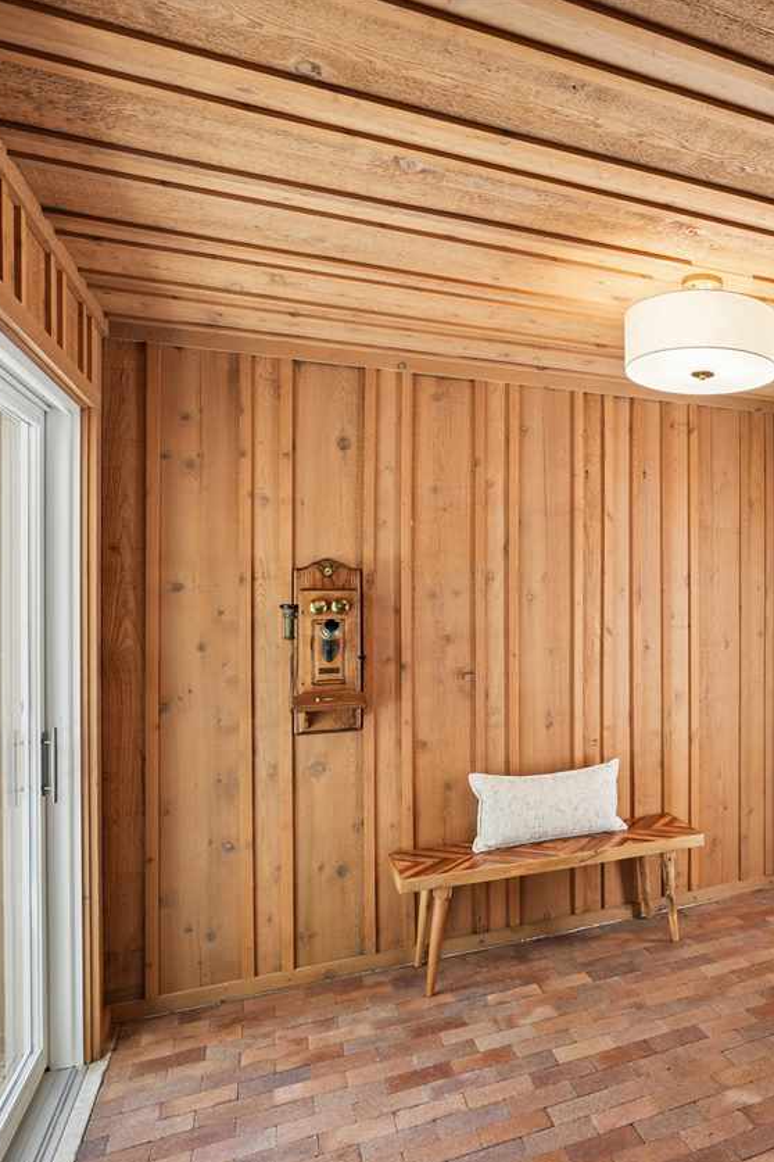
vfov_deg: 69.4
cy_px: 587
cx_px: 732
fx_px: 838
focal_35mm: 26
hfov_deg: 44.0
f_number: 9
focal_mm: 17
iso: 400
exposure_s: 1/10
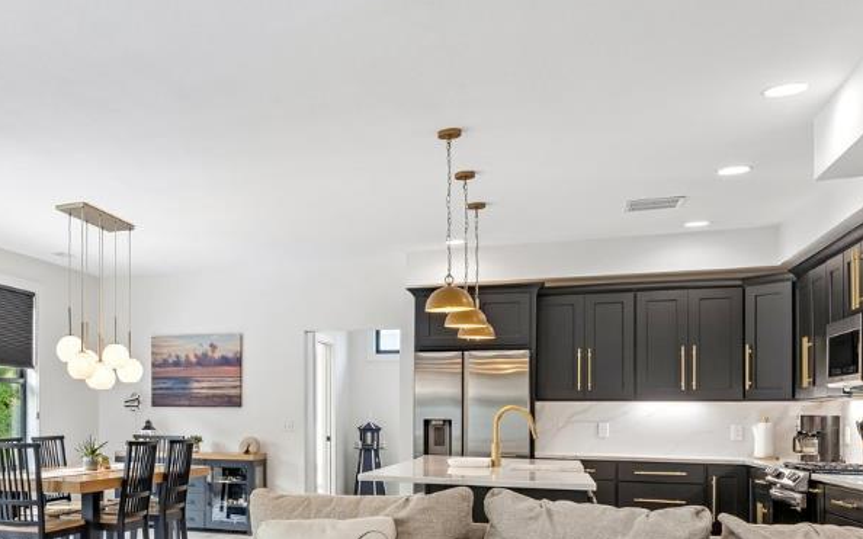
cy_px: 410
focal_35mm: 36
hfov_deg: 48.9
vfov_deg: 34.5
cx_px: 106
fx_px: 847
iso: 200
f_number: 5.6
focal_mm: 14
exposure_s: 1/20
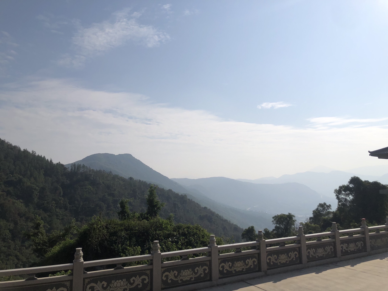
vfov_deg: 49.7
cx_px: 194
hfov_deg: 63.4
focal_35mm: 28
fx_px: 314
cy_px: 146
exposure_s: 1/9615
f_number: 1.8
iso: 25
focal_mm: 3.99
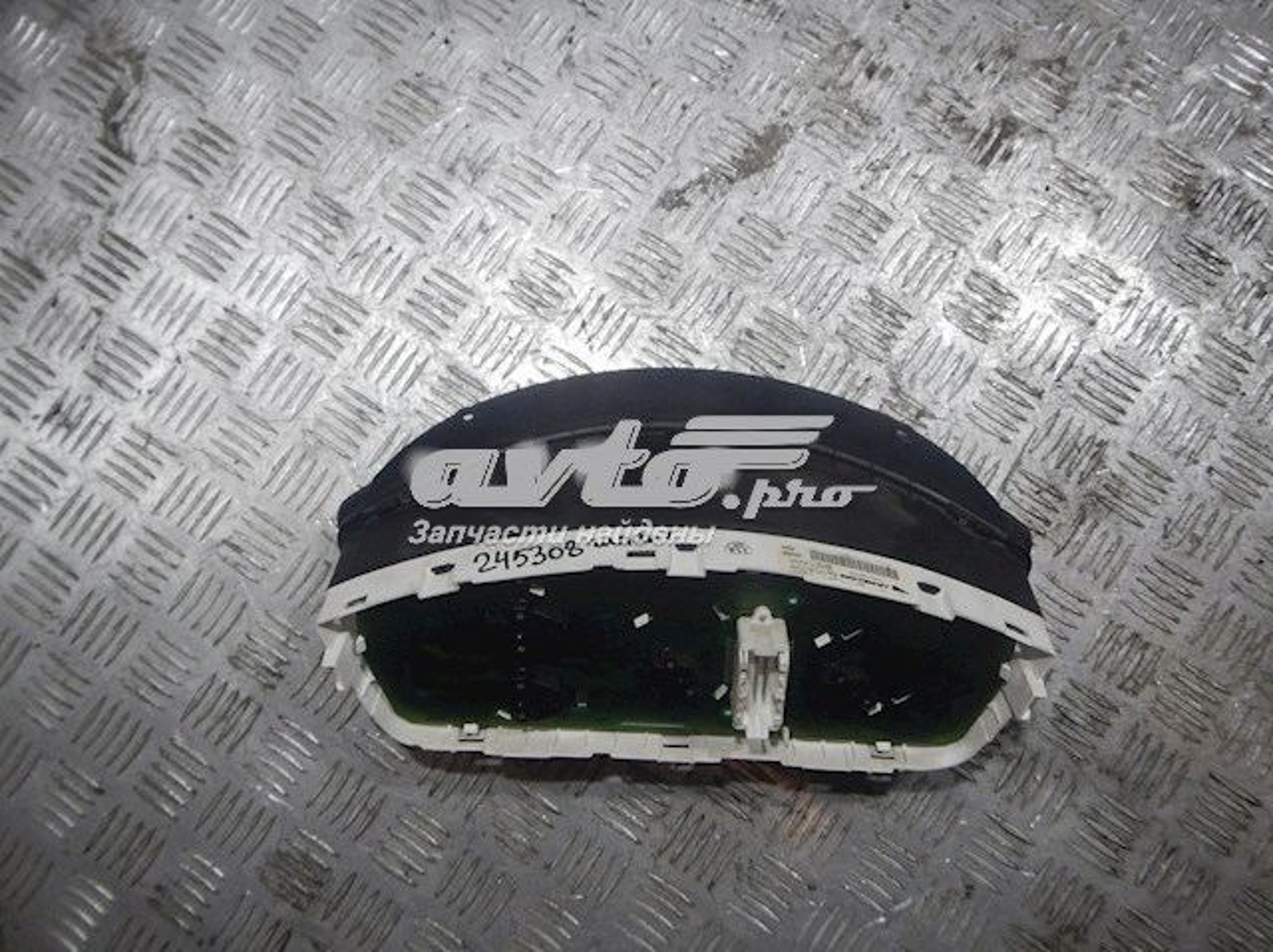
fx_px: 1029
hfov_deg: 63.5
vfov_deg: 49.7
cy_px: 476
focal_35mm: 28
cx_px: 636
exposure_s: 1/125
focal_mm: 5
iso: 400
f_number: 3.9
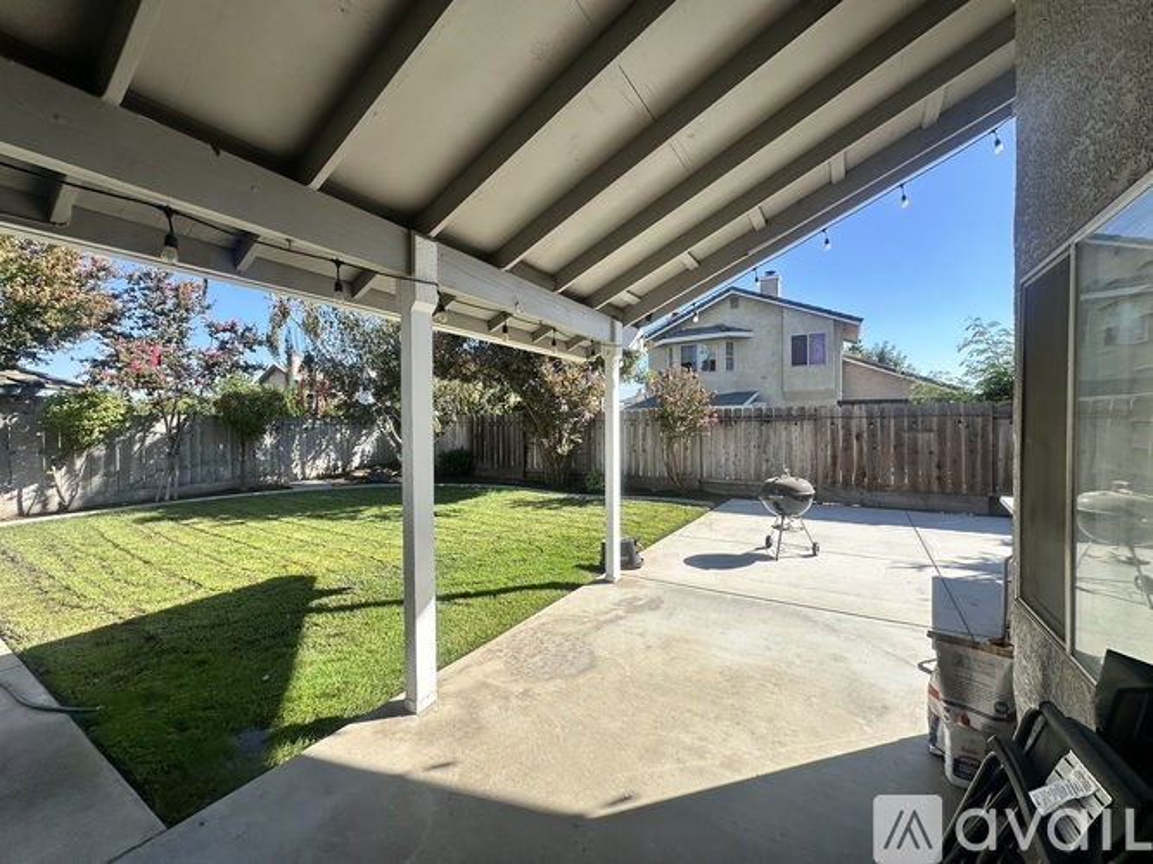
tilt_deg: -0.5
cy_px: 432
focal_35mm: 14
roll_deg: +0.5
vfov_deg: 85.7
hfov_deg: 102.1
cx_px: 576
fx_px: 466
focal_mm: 2.22
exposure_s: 1/1182
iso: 40
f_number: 2.2
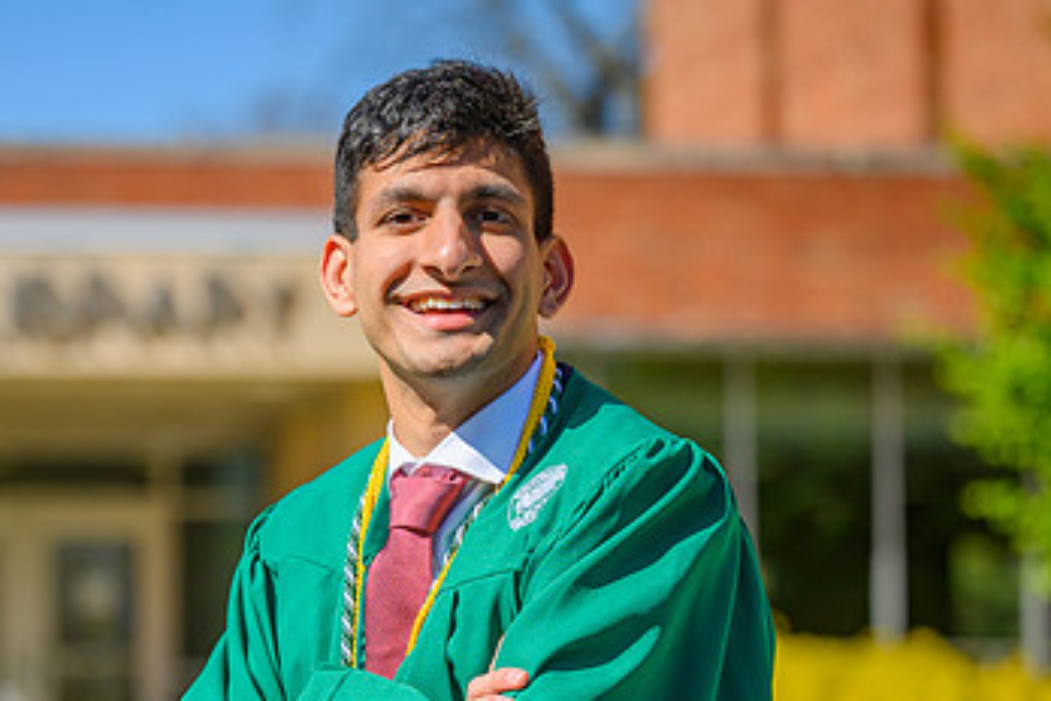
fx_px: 4554
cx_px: 300
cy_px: 494
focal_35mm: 156
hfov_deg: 13.1
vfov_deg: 8.8
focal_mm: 87
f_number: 2.8
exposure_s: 1/6400
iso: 125
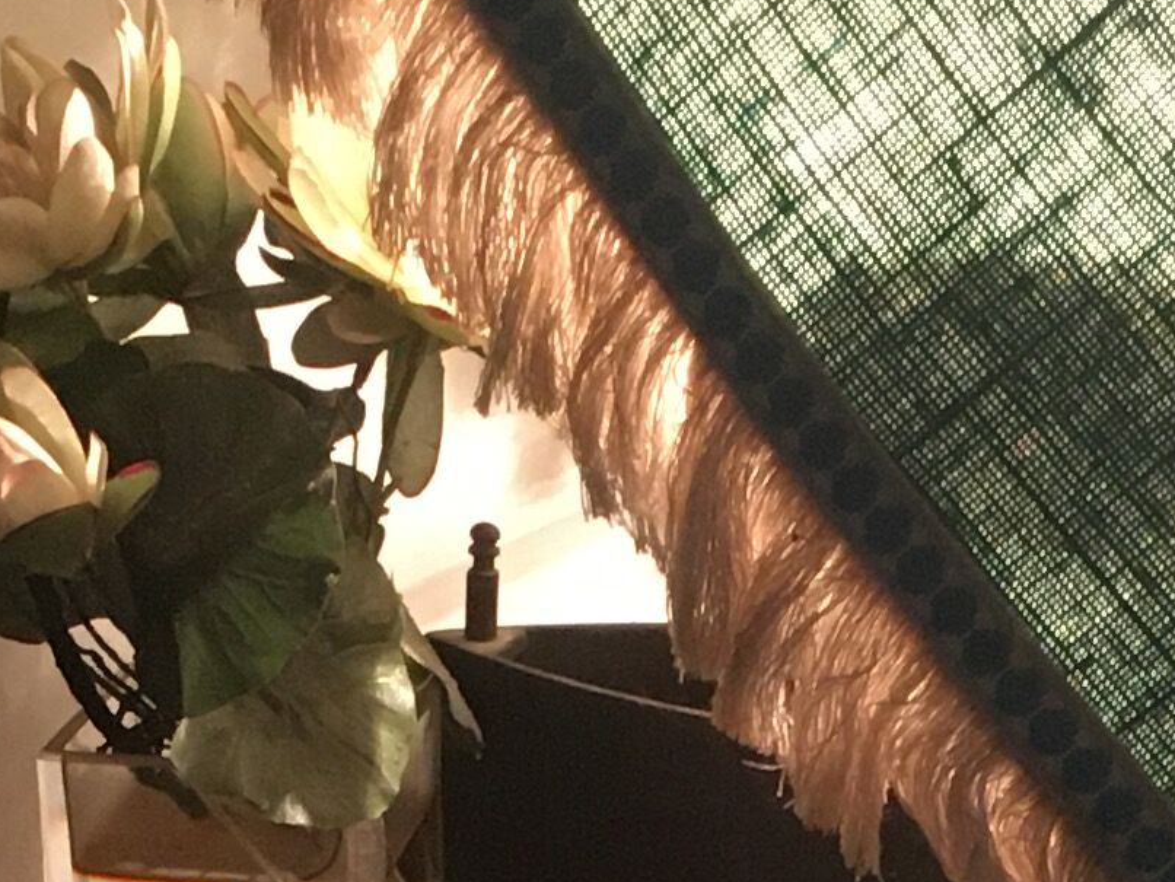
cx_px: 959
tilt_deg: -28.6
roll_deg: -2.7
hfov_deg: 13.5
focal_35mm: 145
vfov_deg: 9.5
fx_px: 4923
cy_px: 1844
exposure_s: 1/33
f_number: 2.2
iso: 200
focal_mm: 4.15
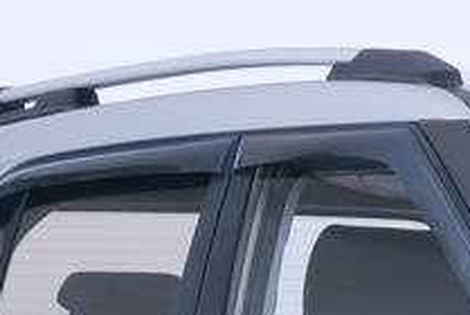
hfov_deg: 4.3
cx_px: 859
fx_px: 6145
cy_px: 583
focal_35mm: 470
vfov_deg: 2.9
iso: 640
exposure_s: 1/180
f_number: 4
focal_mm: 54.5
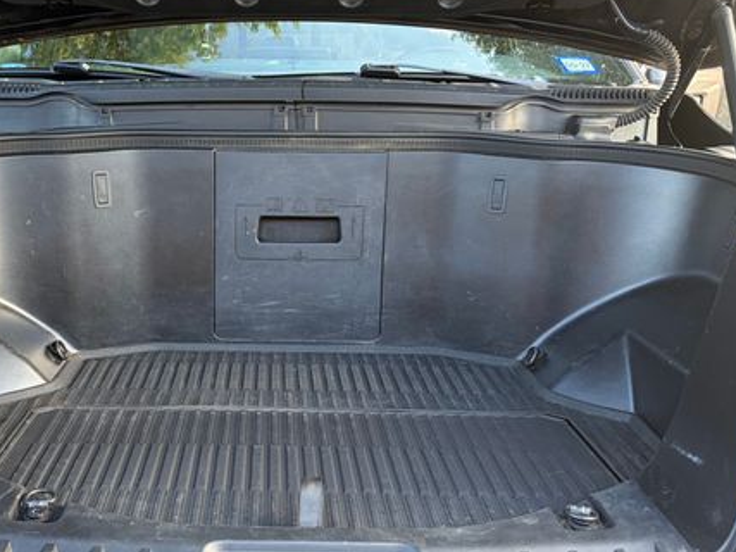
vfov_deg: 36.8
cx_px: 260
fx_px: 829
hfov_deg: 47.3
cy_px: 305
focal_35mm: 39
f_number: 1.6
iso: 80
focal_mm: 5.96
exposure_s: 1/122
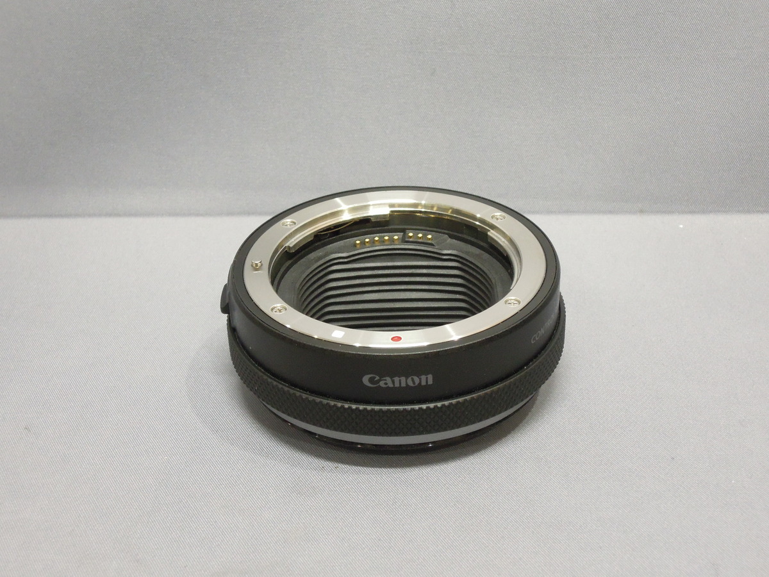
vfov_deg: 23.7
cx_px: 384
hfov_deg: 31.2
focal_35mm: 62
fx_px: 1377
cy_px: 288
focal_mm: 11.1
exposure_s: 1/25
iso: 800
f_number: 5.2
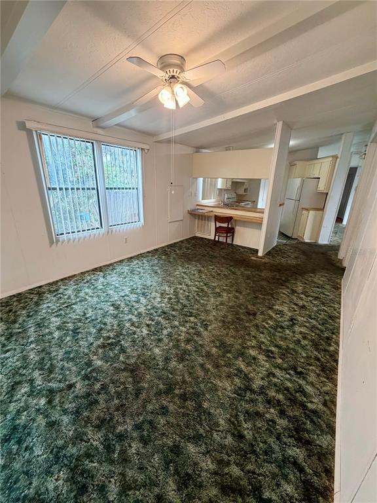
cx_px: 188
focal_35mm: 14
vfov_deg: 102.1
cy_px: 252
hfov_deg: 85.7
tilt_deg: -18.5
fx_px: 203
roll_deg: -1.9
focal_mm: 2.22
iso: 250
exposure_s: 1/60
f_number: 2.2
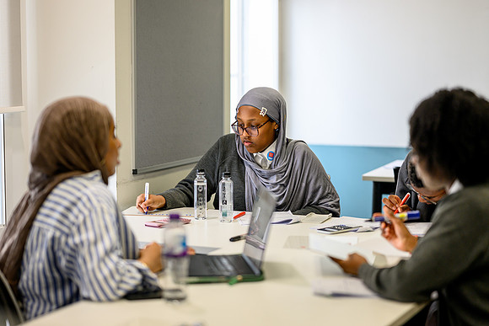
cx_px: 244
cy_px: 163
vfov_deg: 15.8
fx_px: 1173
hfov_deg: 23.6
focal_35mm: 86
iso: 450
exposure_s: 1/320
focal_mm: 85
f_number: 1.8
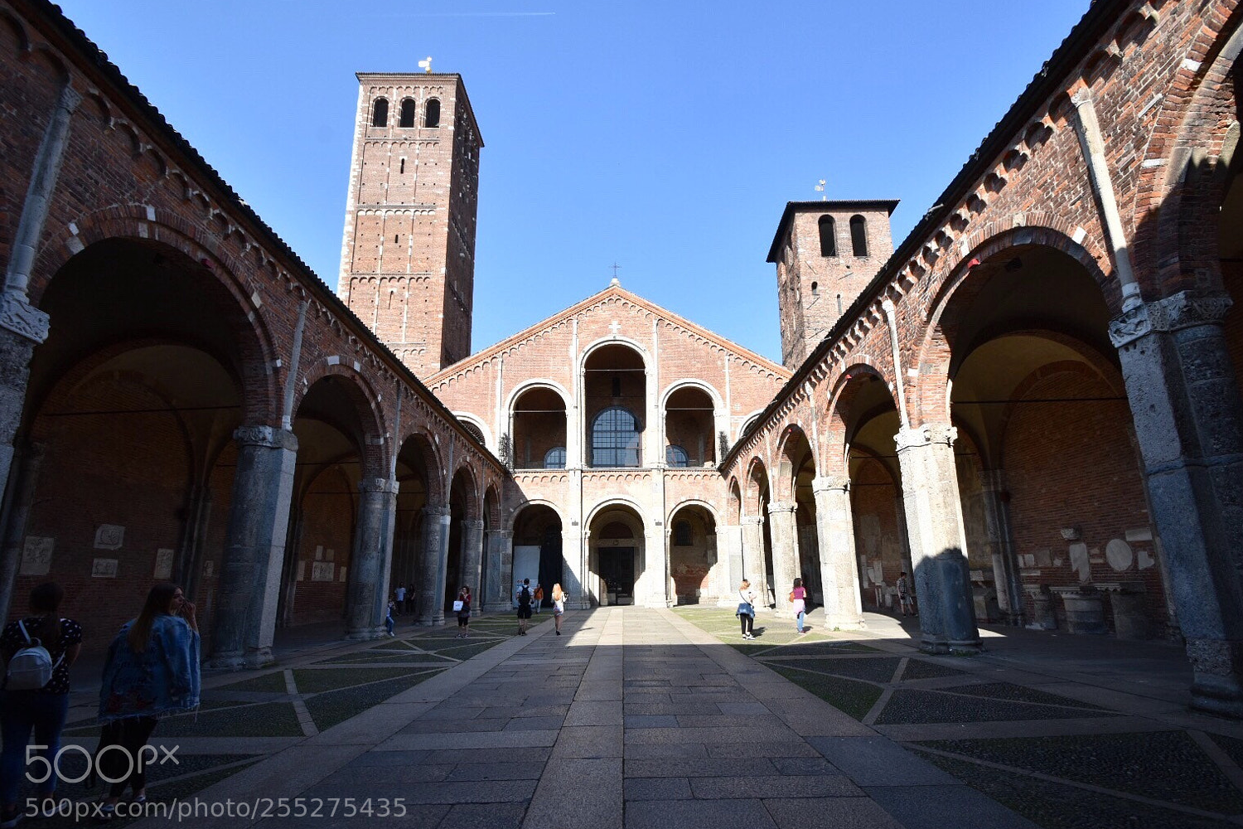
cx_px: 636
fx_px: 552
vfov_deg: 73.7
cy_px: 431
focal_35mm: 16
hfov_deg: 96.7
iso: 200
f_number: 8
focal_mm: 10
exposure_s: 1/250
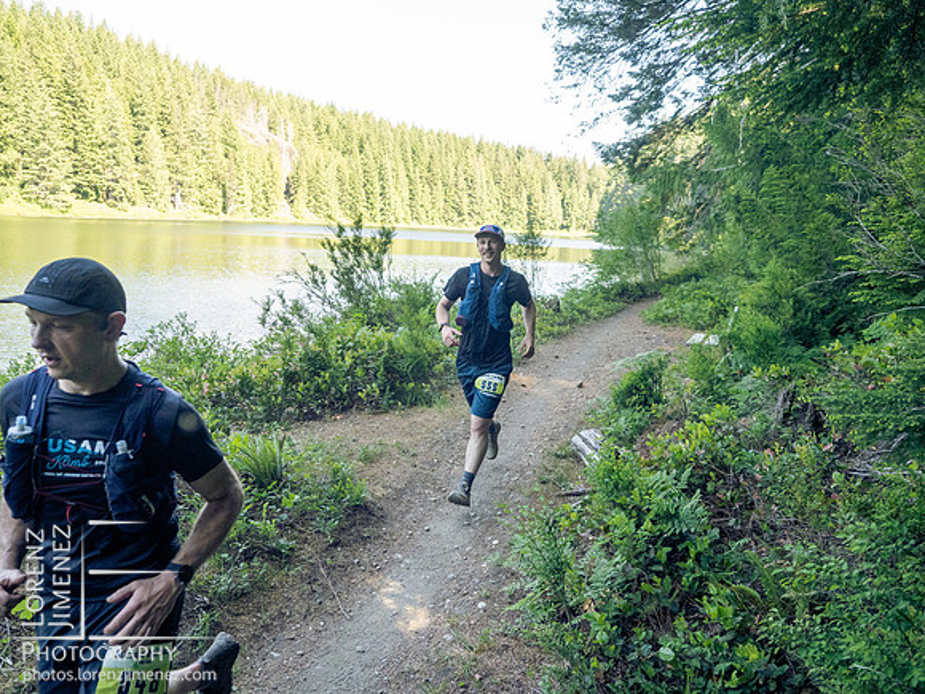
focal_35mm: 26
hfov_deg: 67.3
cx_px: 462
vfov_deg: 53.1
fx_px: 695
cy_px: 347
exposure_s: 1/1000
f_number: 2.8
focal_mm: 13
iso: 1000
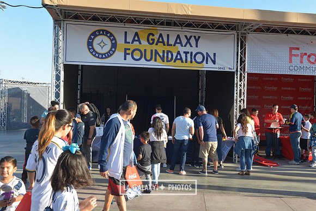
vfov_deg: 33.4
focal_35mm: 40
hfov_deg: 48.4
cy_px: 106
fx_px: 351
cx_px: 158
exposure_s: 1/320
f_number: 9
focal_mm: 40
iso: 400
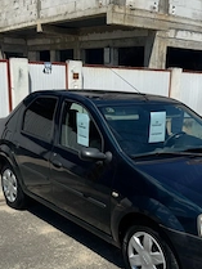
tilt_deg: -15.1
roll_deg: -1.4
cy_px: 175
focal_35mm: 46
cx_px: 140
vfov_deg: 40.8
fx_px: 358
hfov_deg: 31.2
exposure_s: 1/5814
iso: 80
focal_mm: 6.76
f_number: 1.78
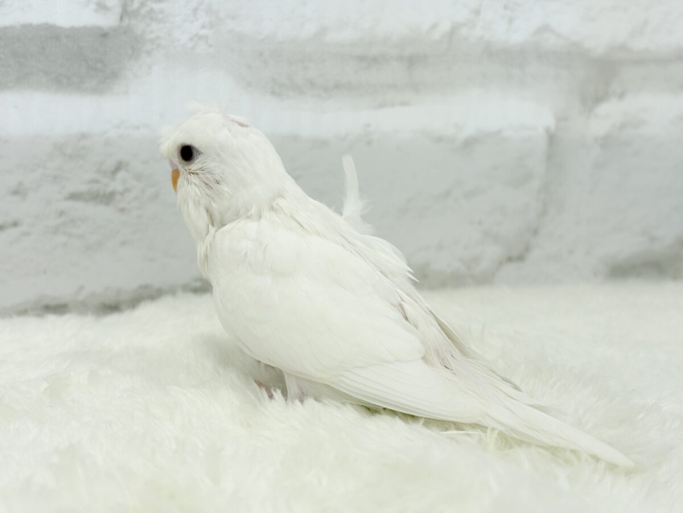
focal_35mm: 52
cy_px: 256
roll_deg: -1.9
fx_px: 1026
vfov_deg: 28.0
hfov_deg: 36.8
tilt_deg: -9.7
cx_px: 342
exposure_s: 1/100
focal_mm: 5.96
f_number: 1.6
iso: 40
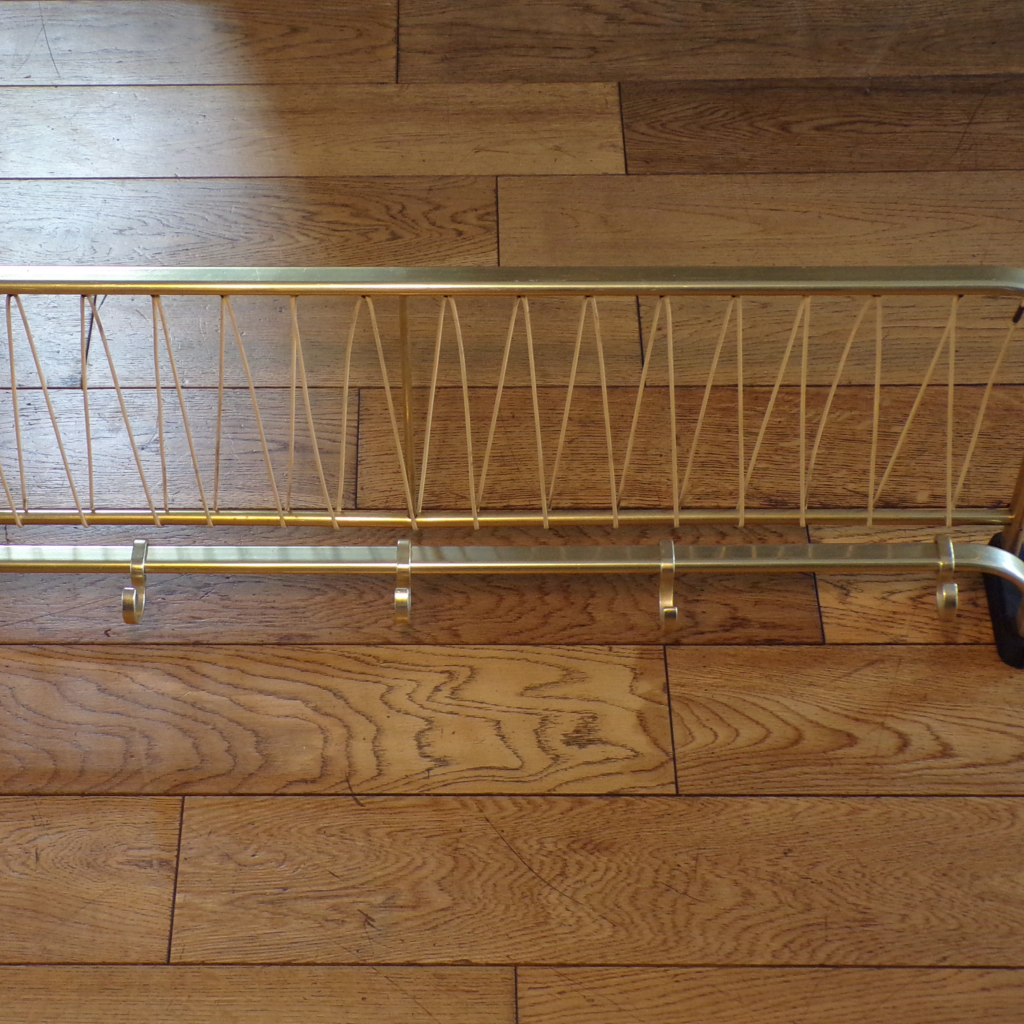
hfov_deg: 26.4
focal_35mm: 65
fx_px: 2175
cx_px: 404
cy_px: 500
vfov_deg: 26.5
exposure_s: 1/25
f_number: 3.5
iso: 200
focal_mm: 8.7
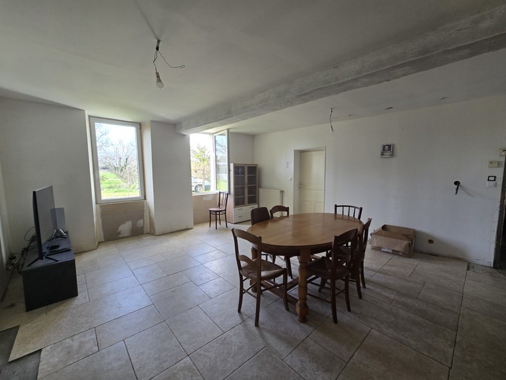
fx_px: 190
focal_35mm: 13
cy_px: 190
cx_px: 253
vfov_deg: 89.9
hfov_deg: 106.2
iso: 64
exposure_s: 1/100
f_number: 2.2
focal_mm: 2.2
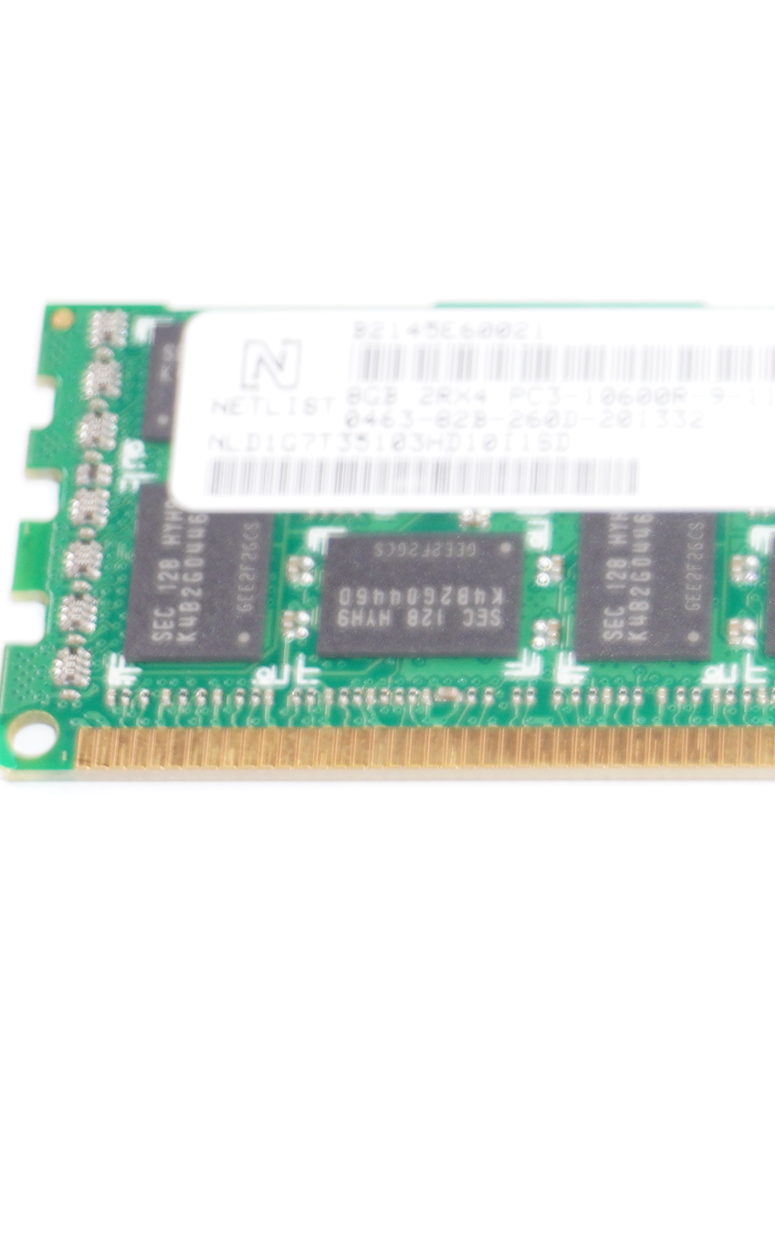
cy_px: 654
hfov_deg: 9.0
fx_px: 4800
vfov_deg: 14.7
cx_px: 1215
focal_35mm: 142
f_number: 5.6
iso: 200
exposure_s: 1/125
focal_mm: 42
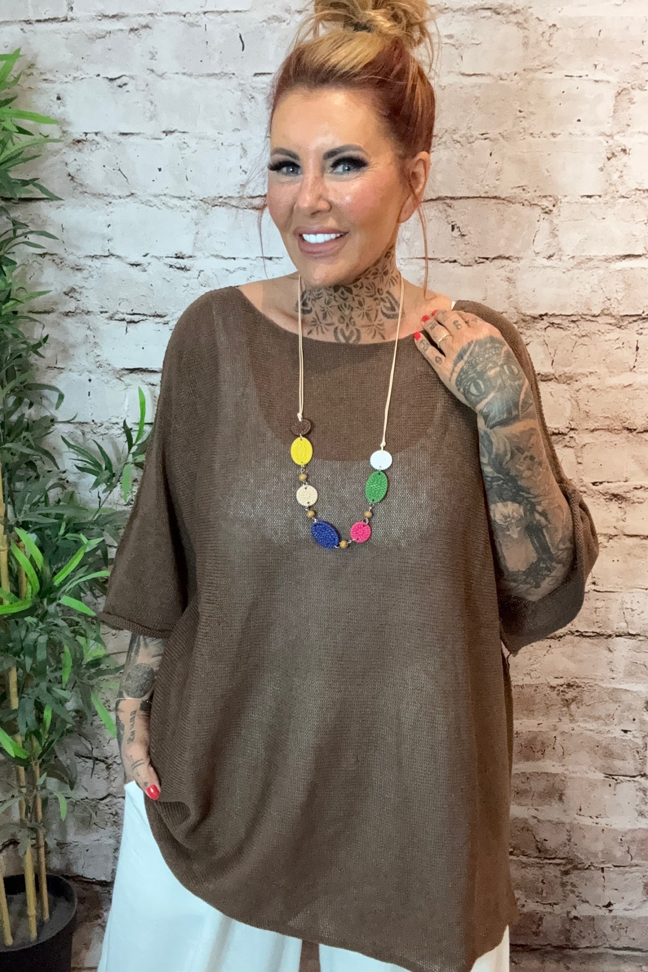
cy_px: 484
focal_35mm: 32
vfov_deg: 58.7
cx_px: 316
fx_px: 864
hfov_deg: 41.1
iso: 200
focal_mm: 2.69
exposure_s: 1/33
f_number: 1.9
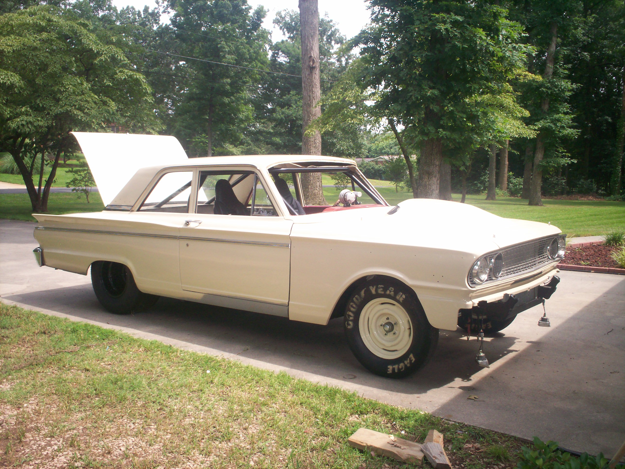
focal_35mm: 36
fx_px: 650
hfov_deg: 51.4
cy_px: 234
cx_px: 312
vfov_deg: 39.7
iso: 100
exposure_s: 1/178
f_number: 4.5
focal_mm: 6
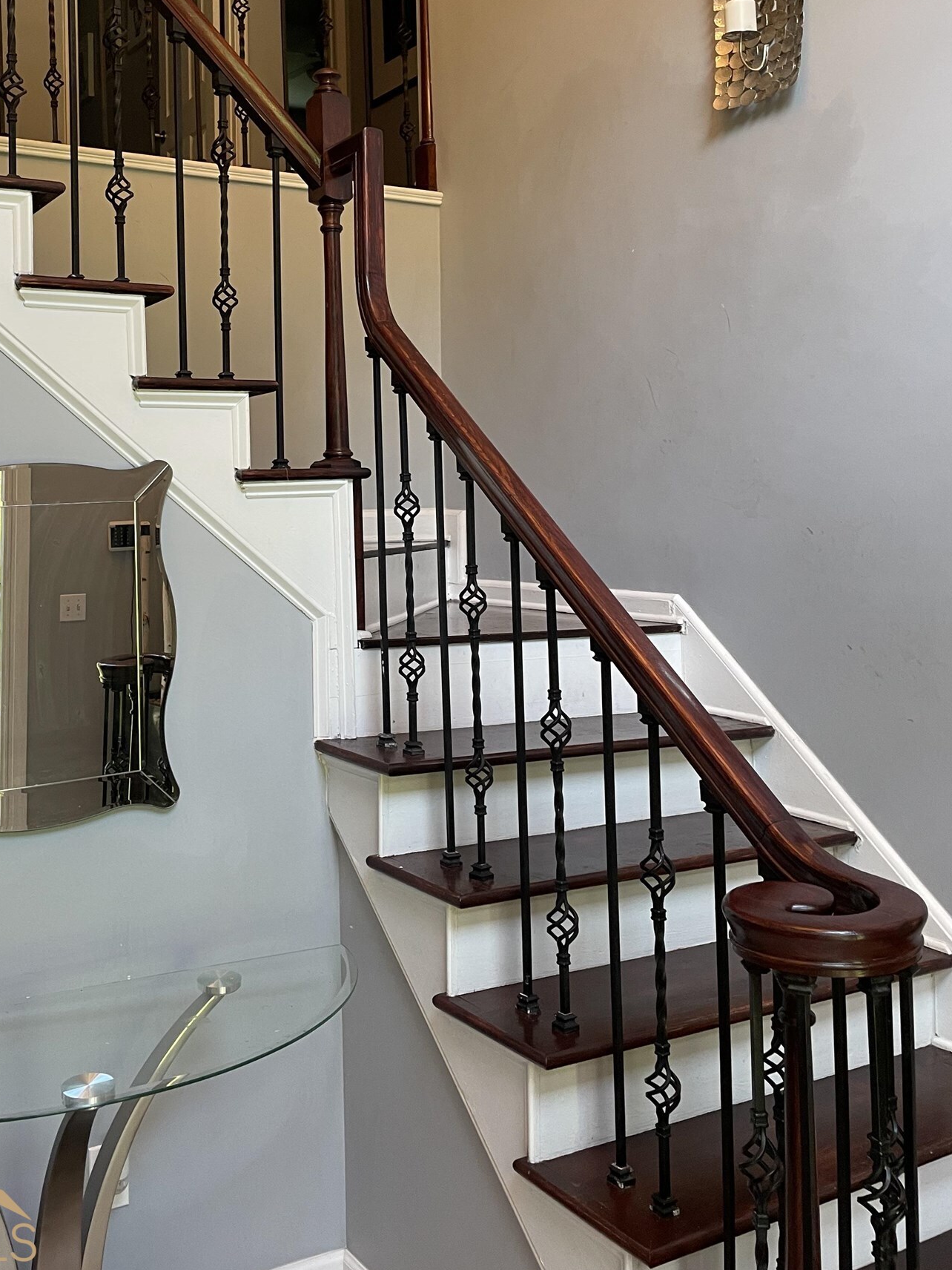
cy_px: 446
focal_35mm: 35
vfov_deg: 51.8
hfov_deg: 40.3
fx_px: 1283
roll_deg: +1.3
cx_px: 333
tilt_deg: +3.9
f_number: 1.6
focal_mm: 4.2
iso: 100
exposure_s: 1/60
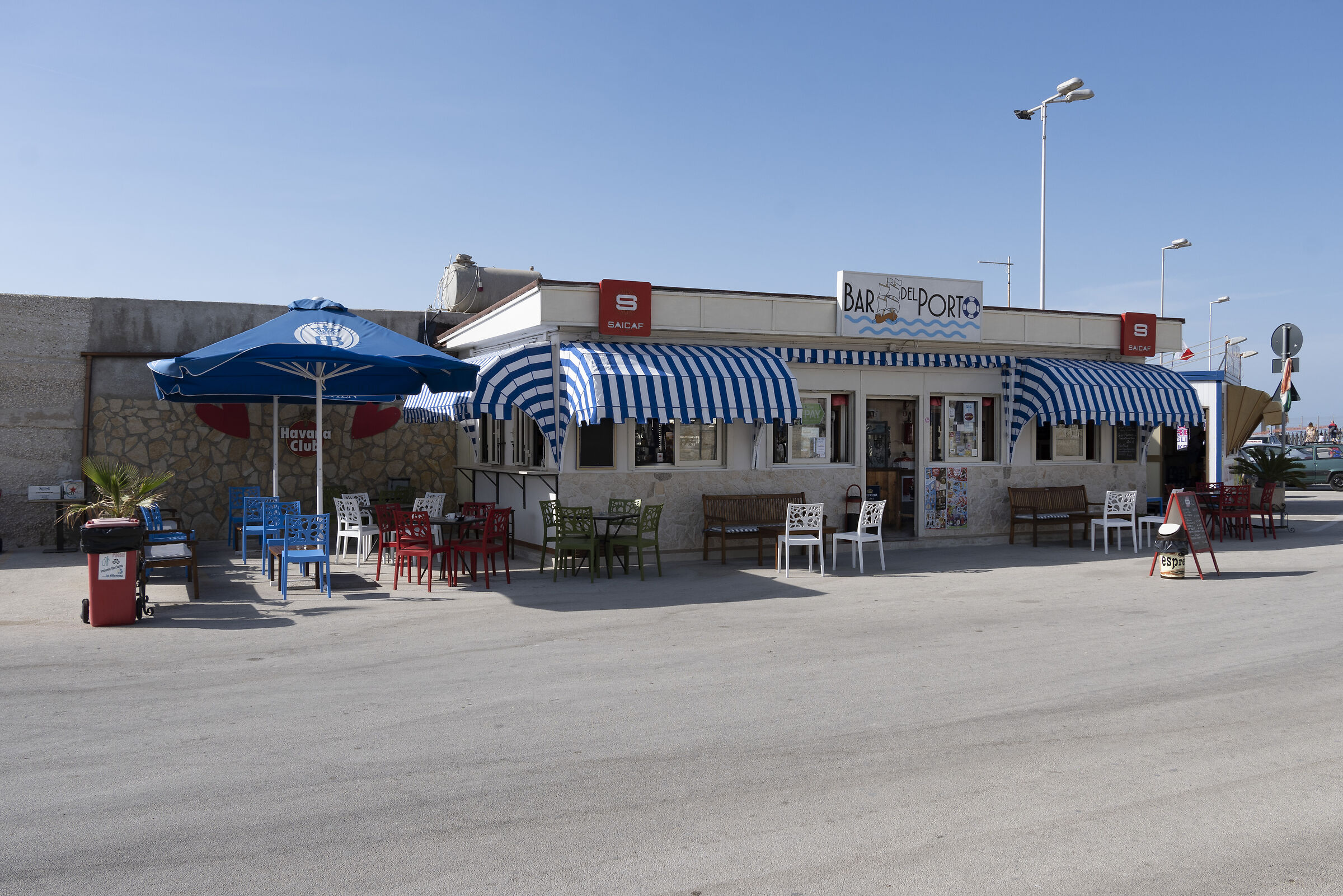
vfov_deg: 43.6
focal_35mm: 30
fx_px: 1119
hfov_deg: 61.9
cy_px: 448
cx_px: 672
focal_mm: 20
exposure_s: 1/320
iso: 100
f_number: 8
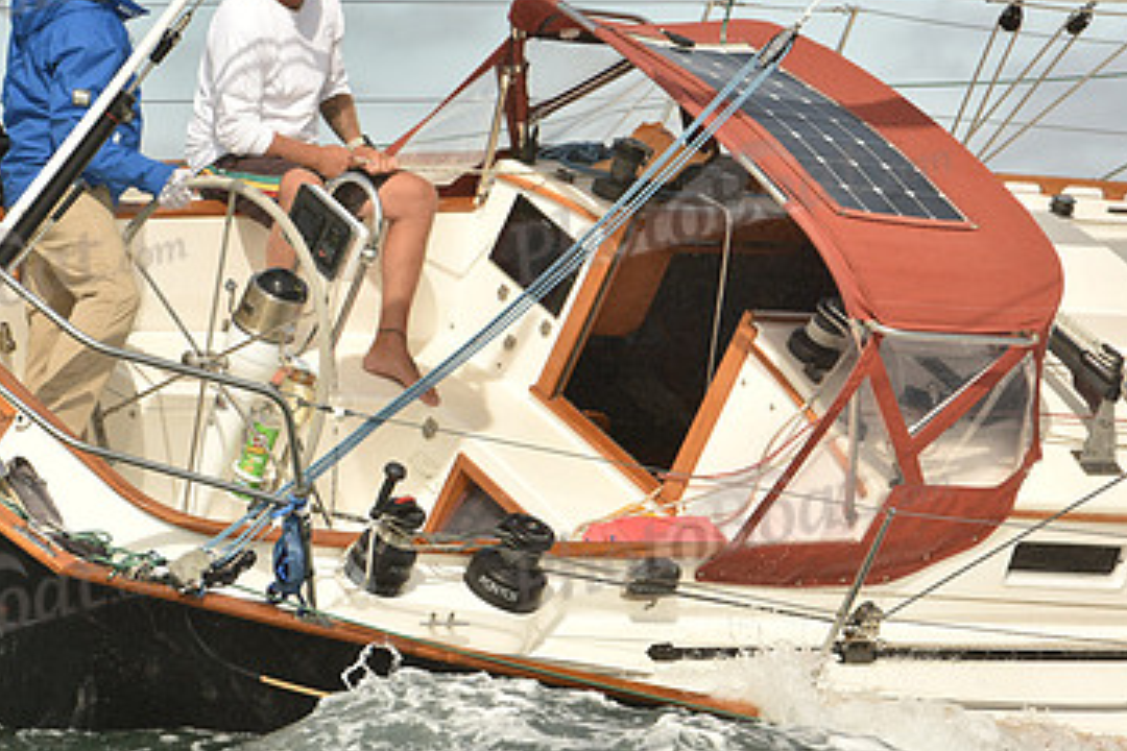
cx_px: 351
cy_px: 411
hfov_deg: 6.7
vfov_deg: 4.5
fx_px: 9579
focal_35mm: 306
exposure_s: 1/1250
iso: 320
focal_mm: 190
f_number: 9
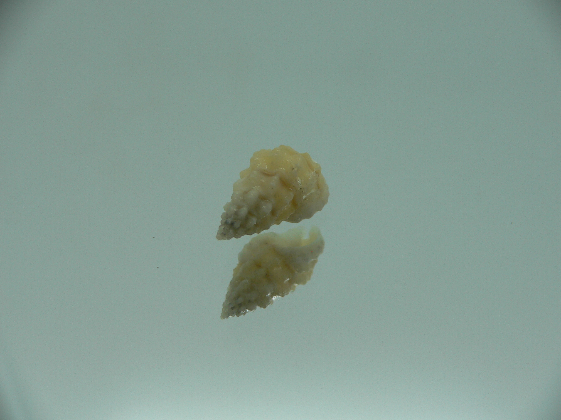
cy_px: 210
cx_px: 280
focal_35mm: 35
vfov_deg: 40.7
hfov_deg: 52.6
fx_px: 567
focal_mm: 4.6
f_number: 2.8
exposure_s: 1/60
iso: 80
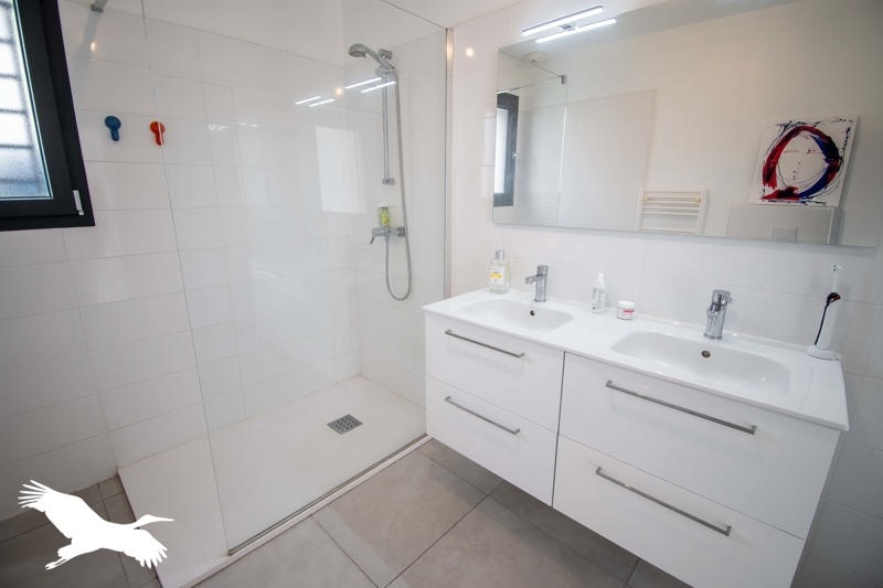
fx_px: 368
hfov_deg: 100.4
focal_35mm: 15
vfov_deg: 77.3
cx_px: 442
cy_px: 294
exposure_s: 1/60
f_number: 4.5
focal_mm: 10
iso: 250
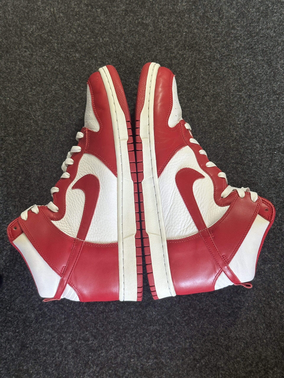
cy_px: 189
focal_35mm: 48
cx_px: 142
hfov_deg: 30.3
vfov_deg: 39.7
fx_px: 525
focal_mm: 6.86
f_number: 1.78
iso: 125
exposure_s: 1/50
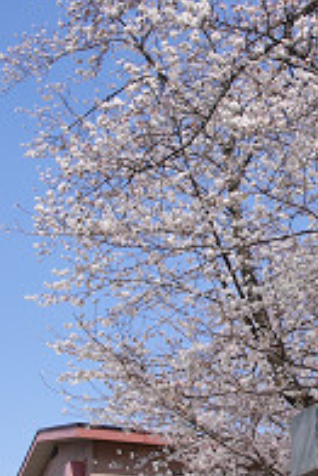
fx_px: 1062
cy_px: 287
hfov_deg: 16.7
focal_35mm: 80
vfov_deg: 25.2
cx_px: 310
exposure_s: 1/200
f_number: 8
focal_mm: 21
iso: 100
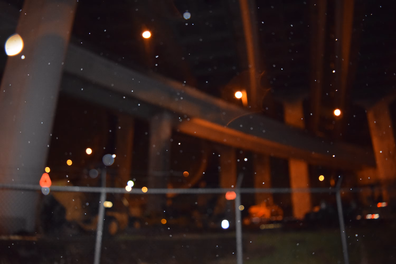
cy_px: 132
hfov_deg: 67.4
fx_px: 297
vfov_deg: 47.9
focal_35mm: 27
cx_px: 198
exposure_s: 1/60
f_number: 3.5
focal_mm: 18
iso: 3200
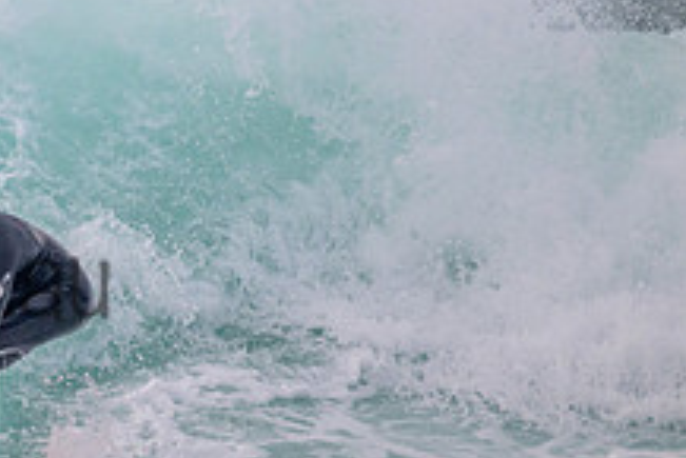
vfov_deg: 0.6
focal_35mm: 2135
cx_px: -224
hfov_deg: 1.0
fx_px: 40709
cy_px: 245
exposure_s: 1/2000
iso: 1600
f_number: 13
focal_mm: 800
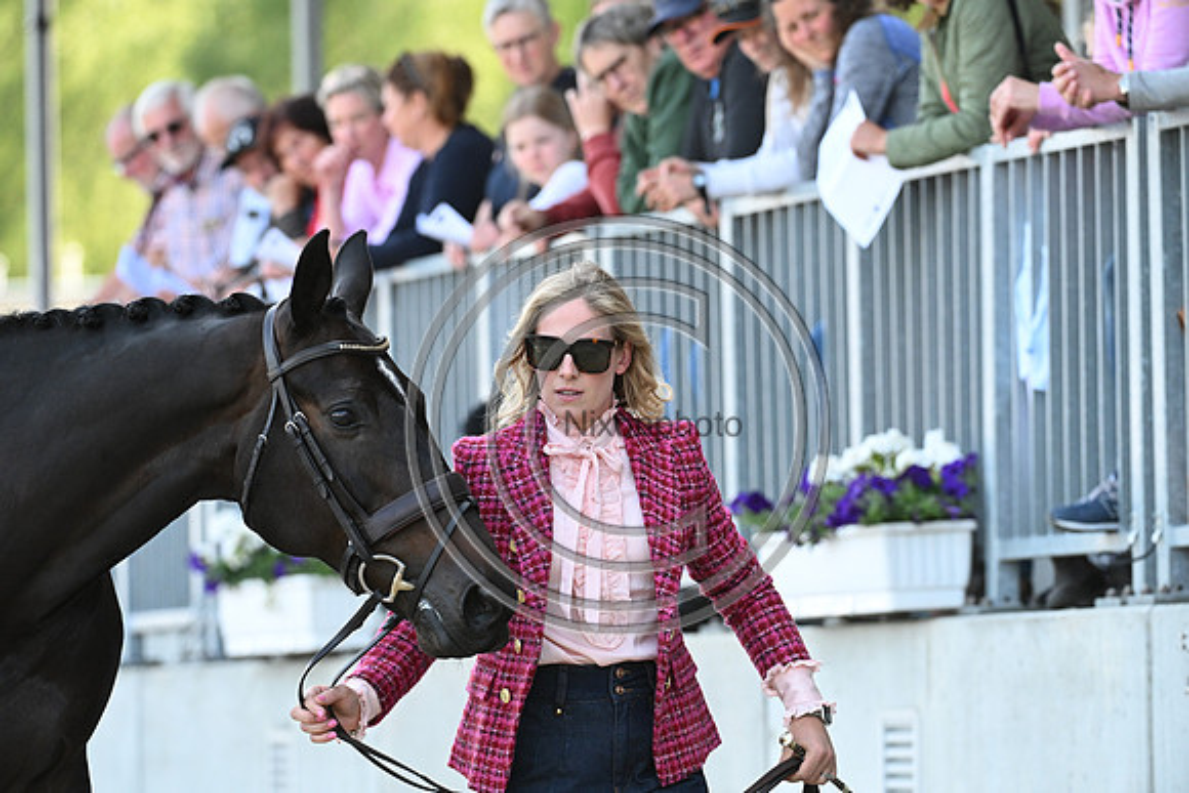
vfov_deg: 4.6
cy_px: 396
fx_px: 9910
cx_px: 594
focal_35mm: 300
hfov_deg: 6.9
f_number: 5.6
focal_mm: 300
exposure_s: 1/1250
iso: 3200
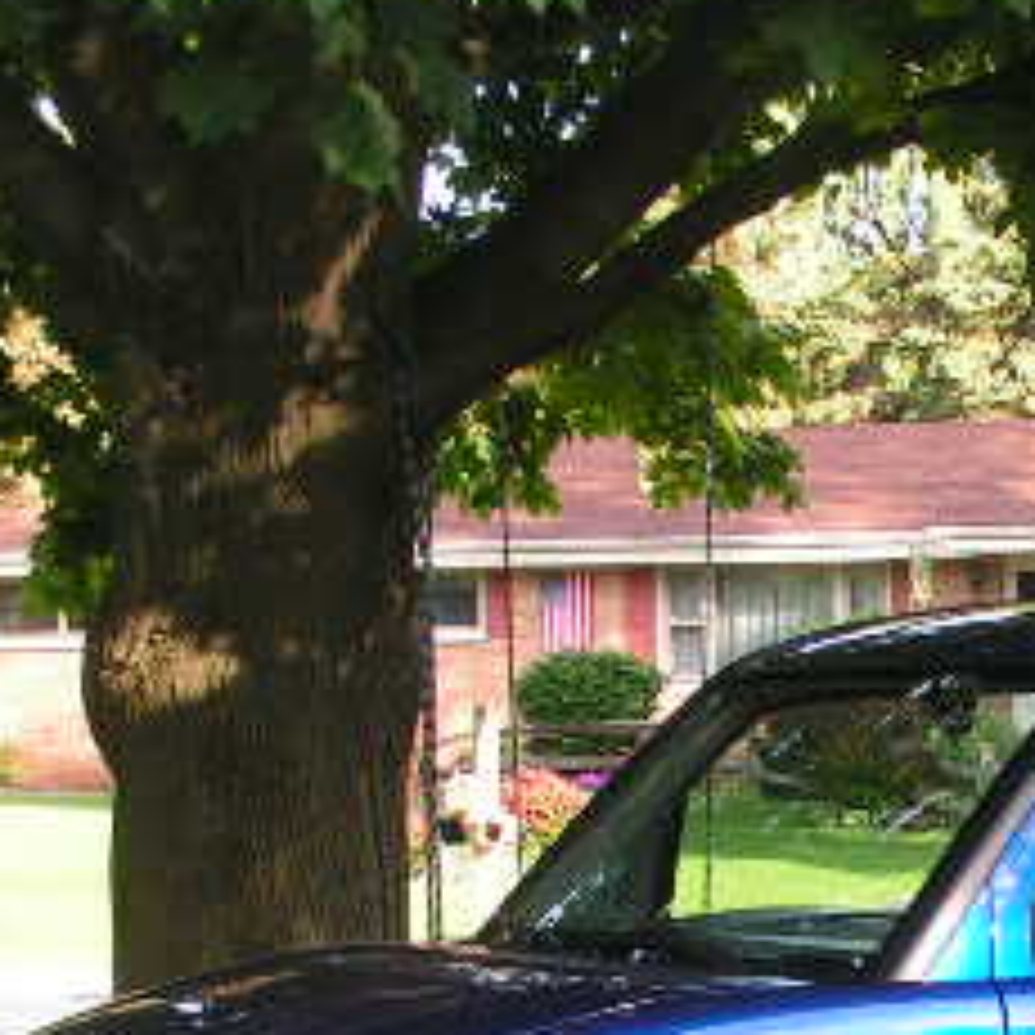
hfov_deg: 12.8
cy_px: 1012
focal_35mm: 133
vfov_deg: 13.0
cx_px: 1210
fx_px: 4499
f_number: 4.5
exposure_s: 1/50
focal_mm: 9
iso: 50
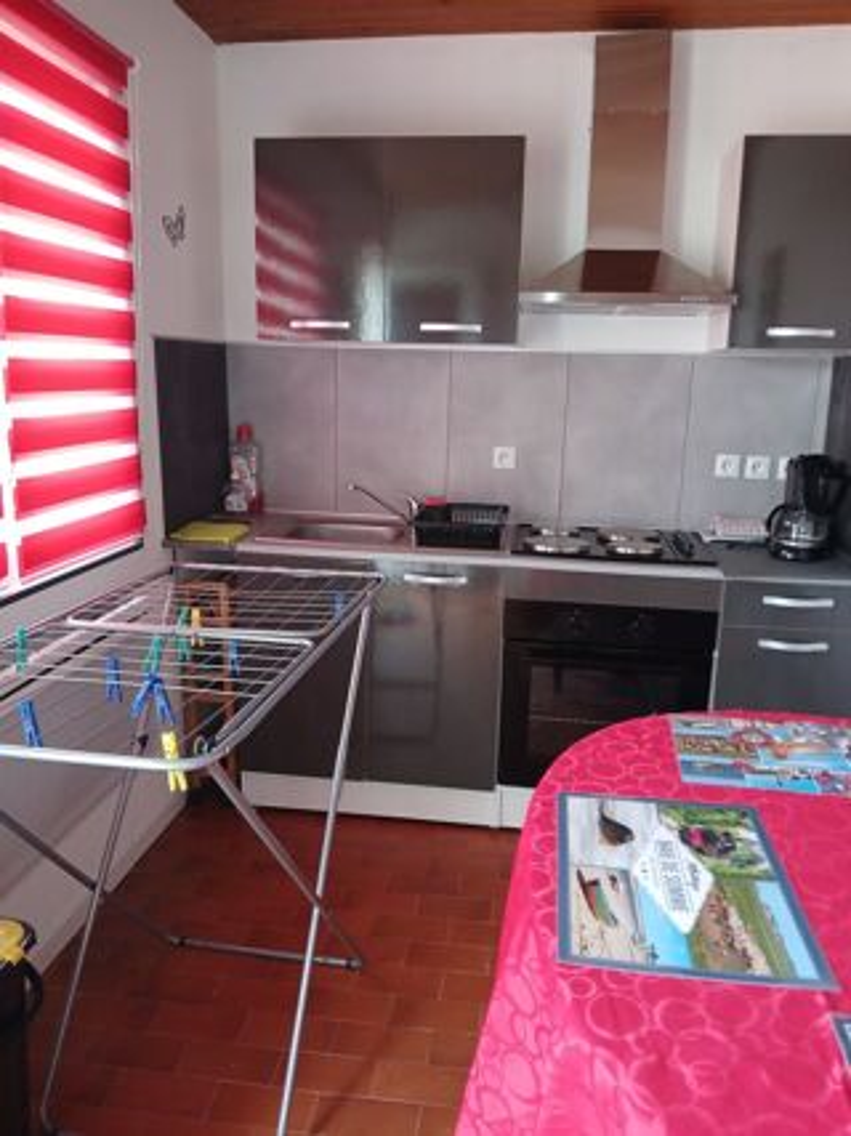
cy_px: 568
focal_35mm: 26
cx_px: 426
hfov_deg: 53.0
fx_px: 853
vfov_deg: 67.3
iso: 160
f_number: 1.8
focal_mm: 3.98
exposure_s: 1/50
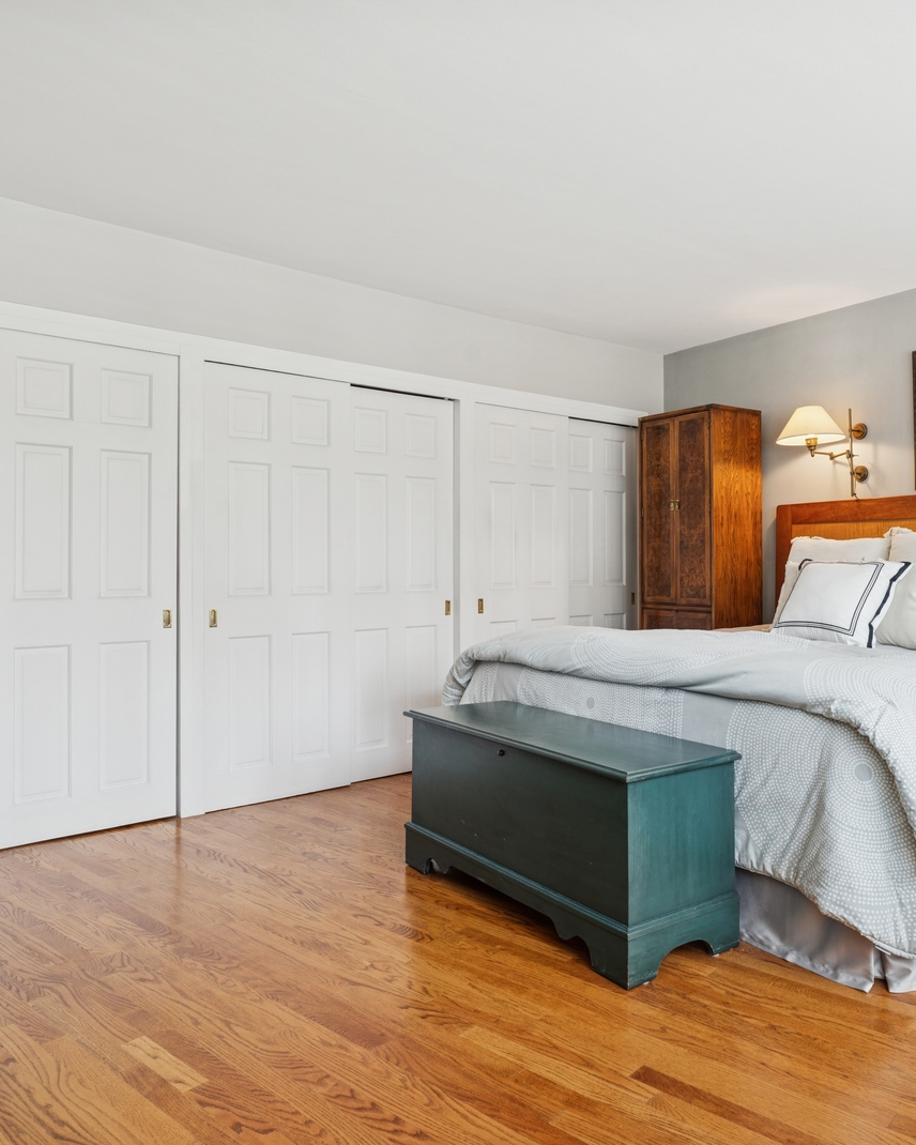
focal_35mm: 27
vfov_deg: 64.1
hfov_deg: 52.7
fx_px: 915
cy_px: 569
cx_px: 564
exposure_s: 1/40
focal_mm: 19
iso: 320
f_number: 8
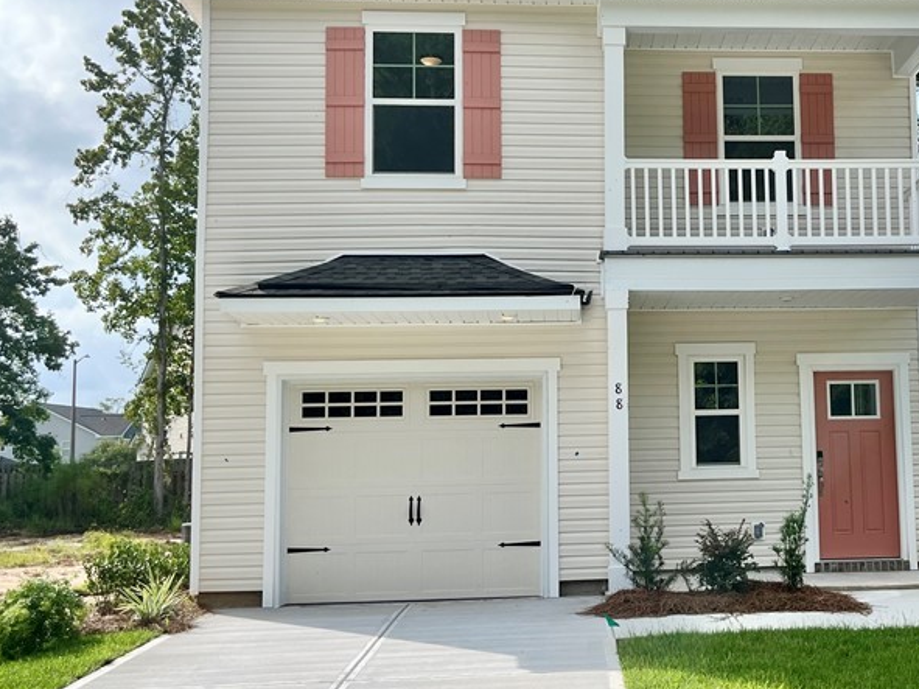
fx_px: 1194
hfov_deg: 40.9
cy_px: 327
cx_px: 691
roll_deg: -1.4
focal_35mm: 45
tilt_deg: +6.8
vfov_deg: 32.2
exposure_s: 1/3745
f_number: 1.6
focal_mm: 5.1
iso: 50
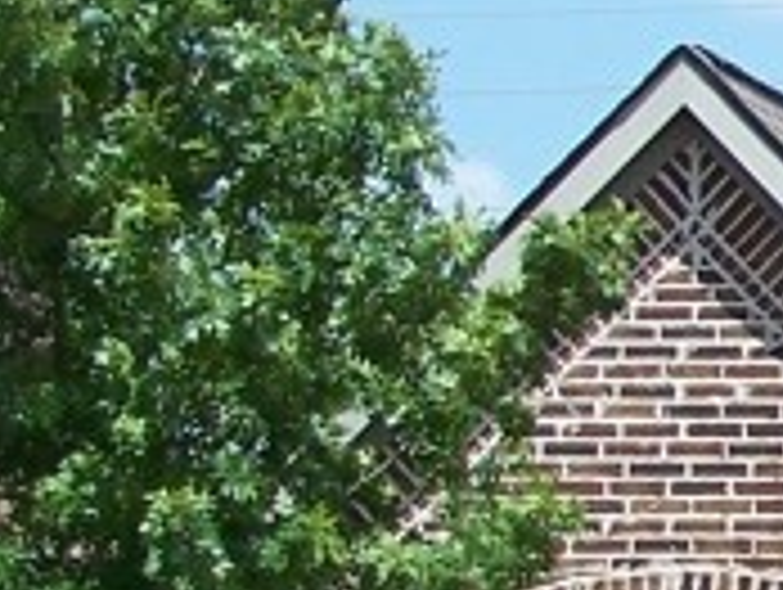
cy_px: 455
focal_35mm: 282
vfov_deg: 5.3
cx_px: 2007
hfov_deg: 6.6
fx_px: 6388
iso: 80
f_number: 4
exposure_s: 1/750
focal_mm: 8
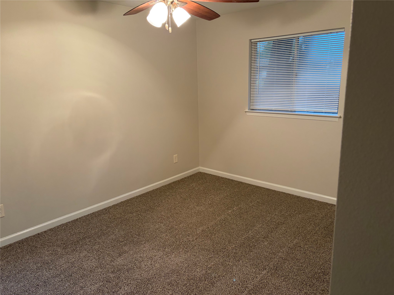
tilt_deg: -13.1
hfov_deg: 67.3
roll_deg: +1.5
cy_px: 148
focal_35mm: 26
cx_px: 197
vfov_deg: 53.1
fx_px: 296
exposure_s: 1/60
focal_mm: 5.96
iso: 200
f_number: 1.6
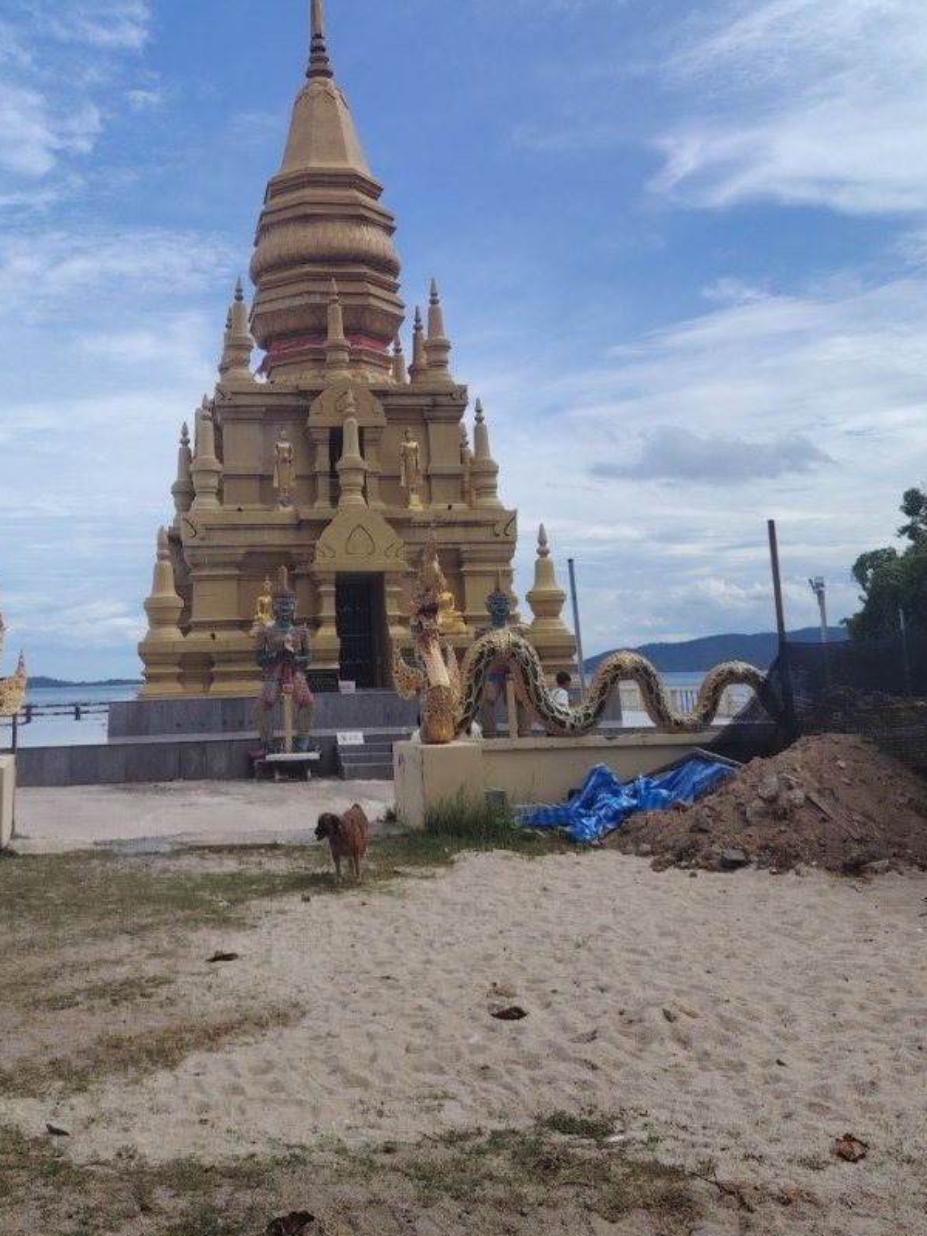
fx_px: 1285
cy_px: 403
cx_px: 338
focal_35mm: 36
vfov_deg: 50.4
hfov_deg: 39.4
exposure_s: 1/1255
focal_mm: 5.25
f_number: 1.75
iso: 100
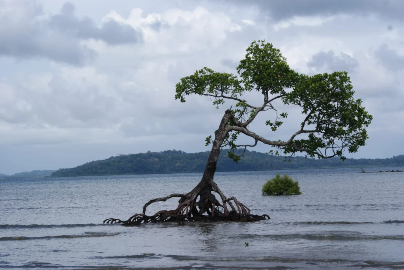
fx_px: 1011
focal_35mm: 90
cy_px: 135
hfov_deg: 22.6
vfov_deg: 15.2
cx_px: 202
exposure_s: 1/160
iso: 100
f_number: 13
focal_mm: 60
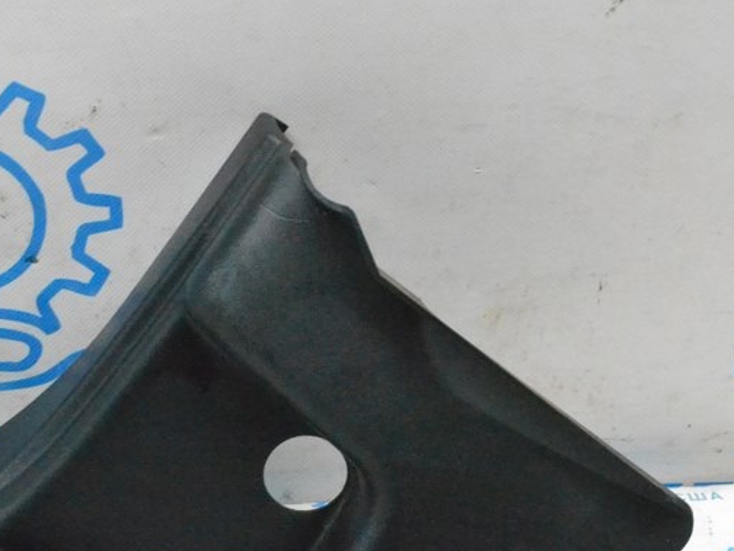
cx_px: 170
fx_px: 1866
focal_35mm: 88
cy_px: 431
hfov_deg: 22.0
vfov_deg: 16.7
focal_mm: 30
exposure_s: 1/125
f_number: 10
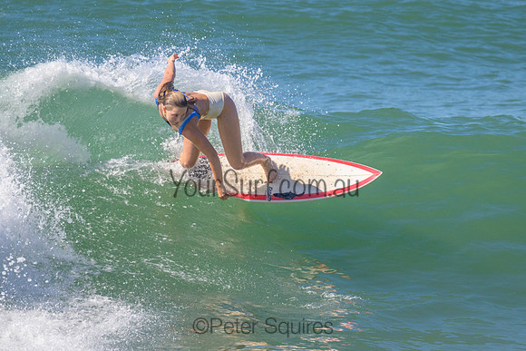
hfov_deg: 2.4
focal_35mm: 854
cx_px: 283
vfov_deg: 1.6
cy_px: 180
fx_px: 12486
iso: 800
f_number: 11
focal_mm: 680
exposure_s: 1/2000
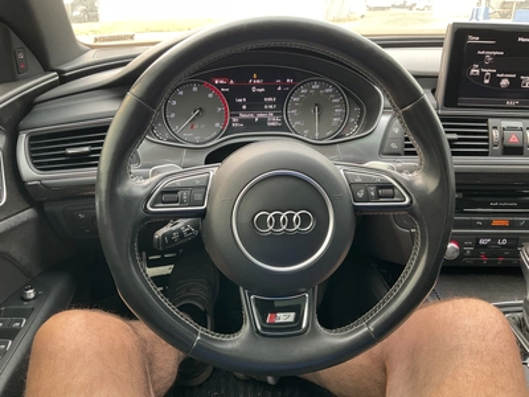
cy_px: 198
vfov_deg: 48.2
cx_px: 264
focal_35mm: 29
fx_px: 443
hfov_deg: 61.7
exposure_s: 1/102
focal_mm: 3
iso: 64
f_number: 1.8
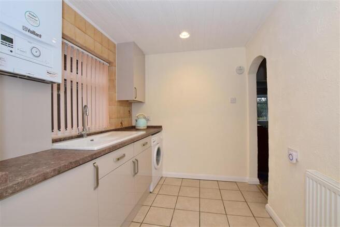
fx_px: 142
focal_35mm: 15
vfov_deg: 77.3
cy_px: 114
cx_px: 170
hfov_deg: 100.4
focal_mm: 10
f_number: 18
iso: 500
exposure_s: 1/13
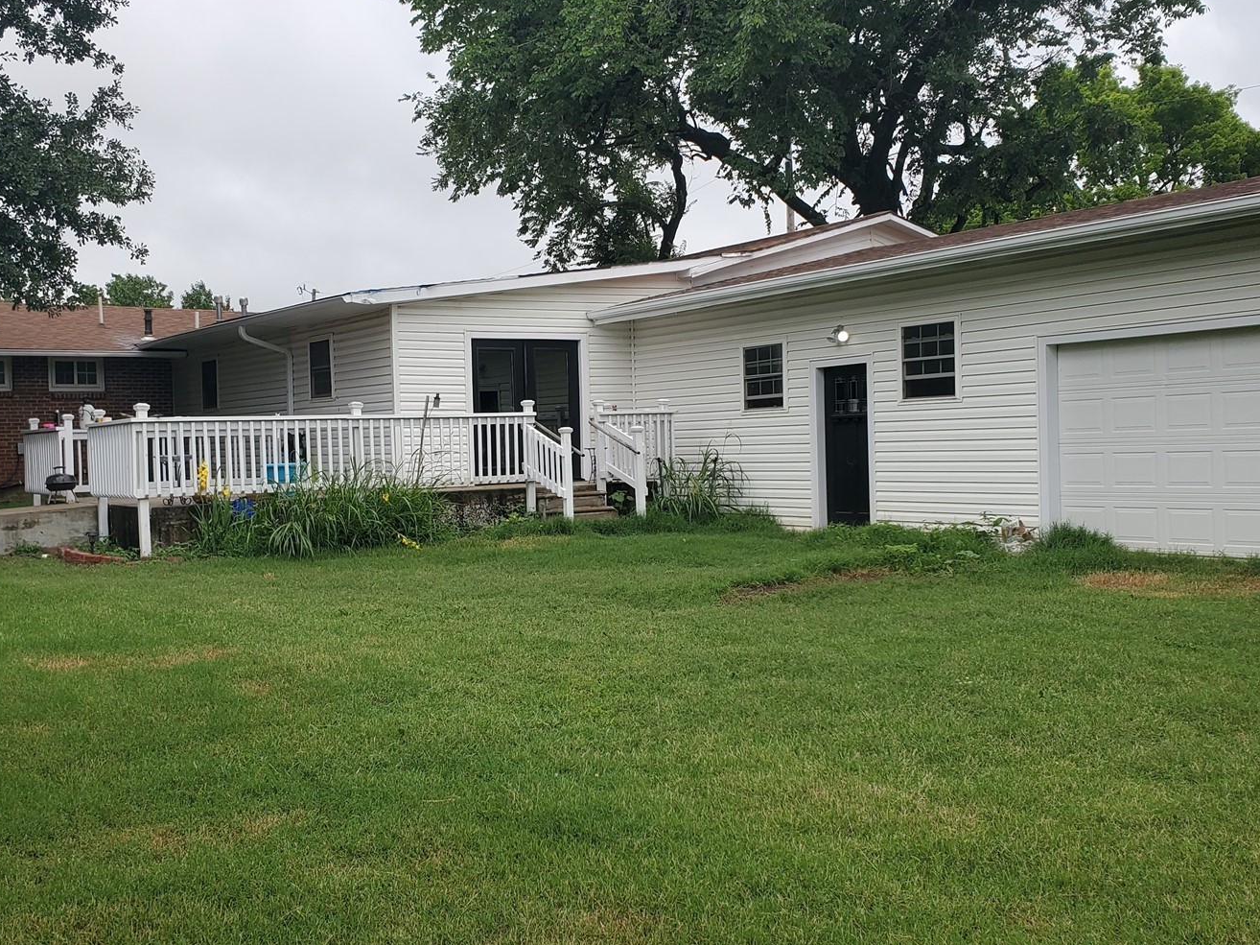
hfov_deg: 49.0
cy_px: 481
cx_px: 647
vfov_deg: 37.7
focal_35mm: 38
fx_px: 1383
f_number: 2.4
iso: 50
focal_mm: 4.3
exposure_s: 1/1280
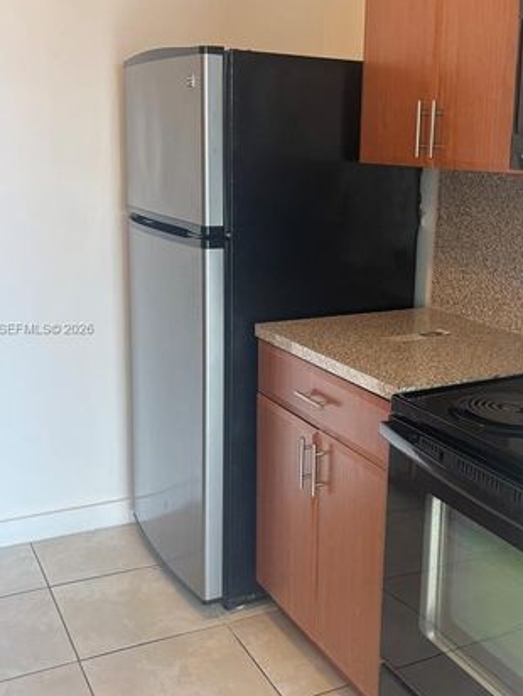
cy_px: 329
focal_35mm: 42
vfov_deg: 44.8
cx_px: 341
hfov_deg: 34.1
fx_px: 846
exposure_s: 1/120
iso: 125
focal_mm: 5.96
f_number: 1.6
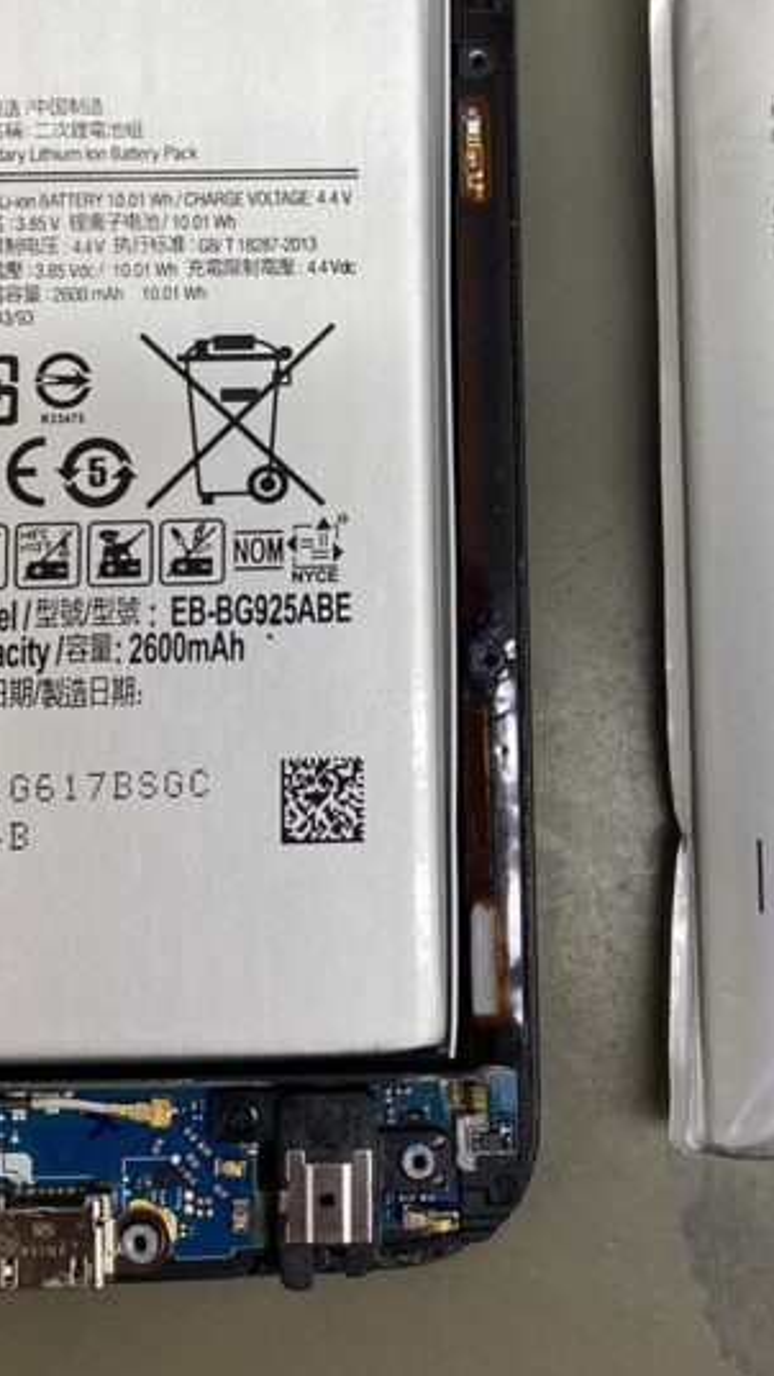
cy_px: 361
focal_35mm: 54
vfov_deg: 37.6
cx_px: 449
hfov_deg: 22.2
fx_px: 1971
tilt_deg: -81.4
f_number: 1.8
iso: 64
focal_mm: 4.25
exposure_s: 1/100
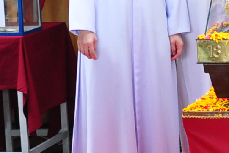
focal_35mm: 187
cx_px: 461
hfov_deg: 10.1
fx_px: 1190
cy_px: -1
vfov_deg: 7.3
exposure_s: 1/60
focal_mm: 21
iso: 400
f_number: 5
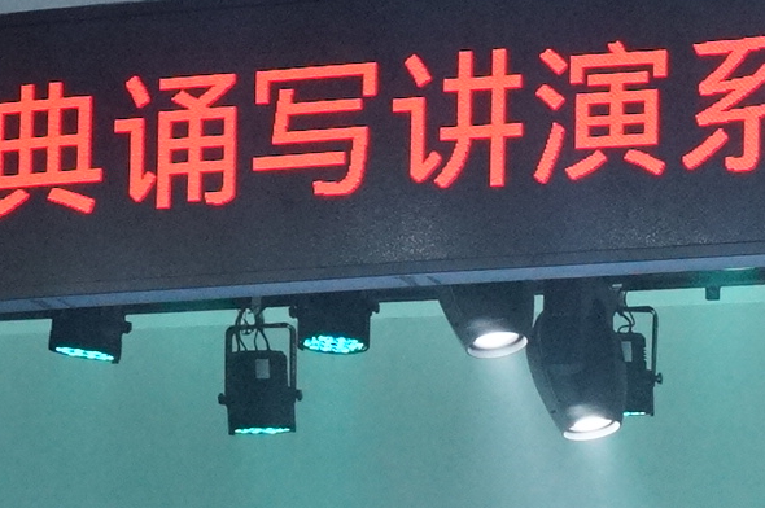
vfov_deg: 6.4
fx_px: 4330
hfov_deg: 9.7
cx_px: 1238
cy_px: 1222
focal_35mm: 204
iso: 4000
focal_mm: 40
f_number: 8
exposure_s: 1/125
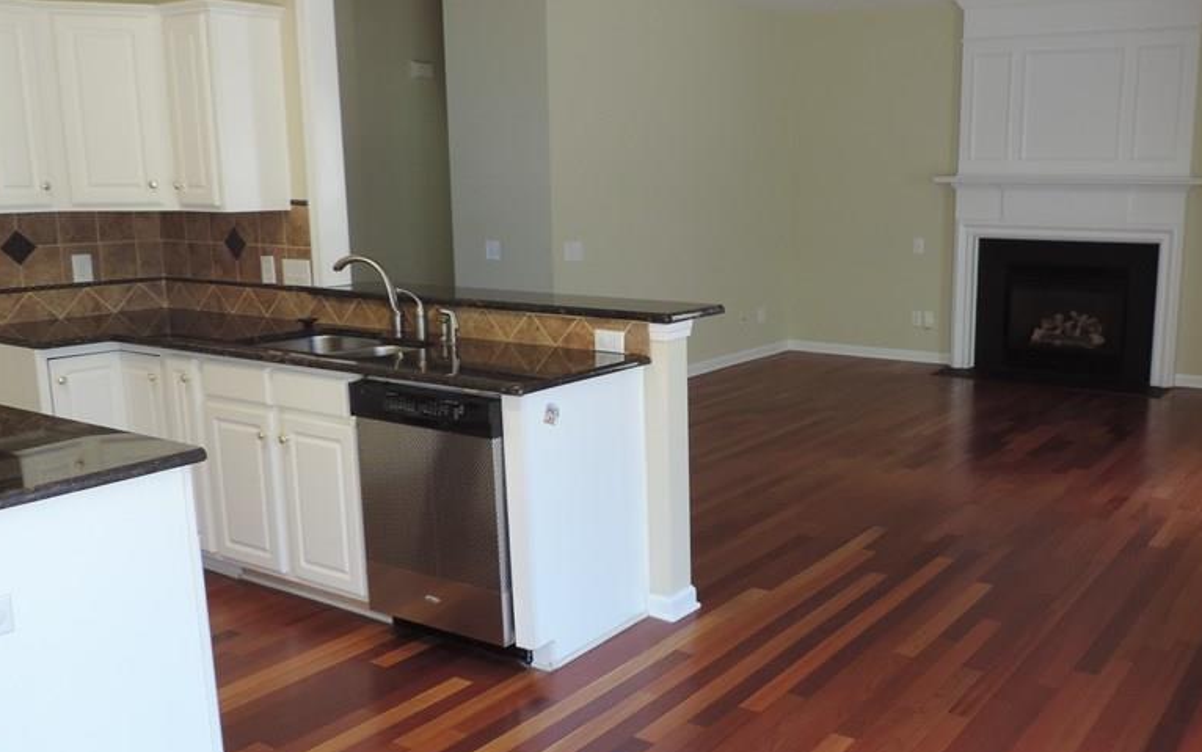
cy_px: 399
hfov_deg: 56.1
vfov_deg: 37.3
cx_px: 738
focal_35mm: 34
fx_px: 1114
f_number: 3
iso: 160
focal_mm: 4.3
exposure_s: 1/30
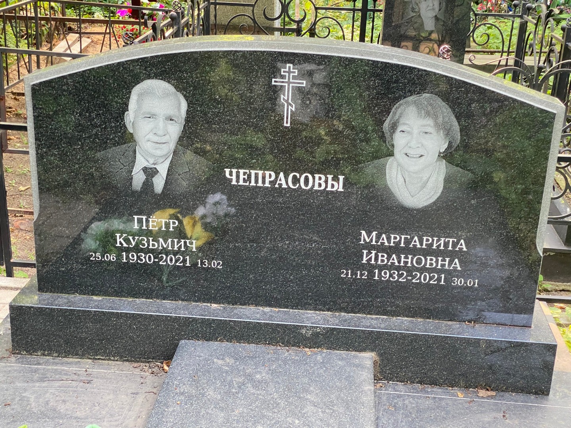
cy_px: 214
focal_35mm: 52
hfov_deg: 36.8
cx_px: 286
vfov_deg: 28.0
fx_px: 858
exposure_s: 1/113
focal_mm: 6
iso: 160
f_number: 2
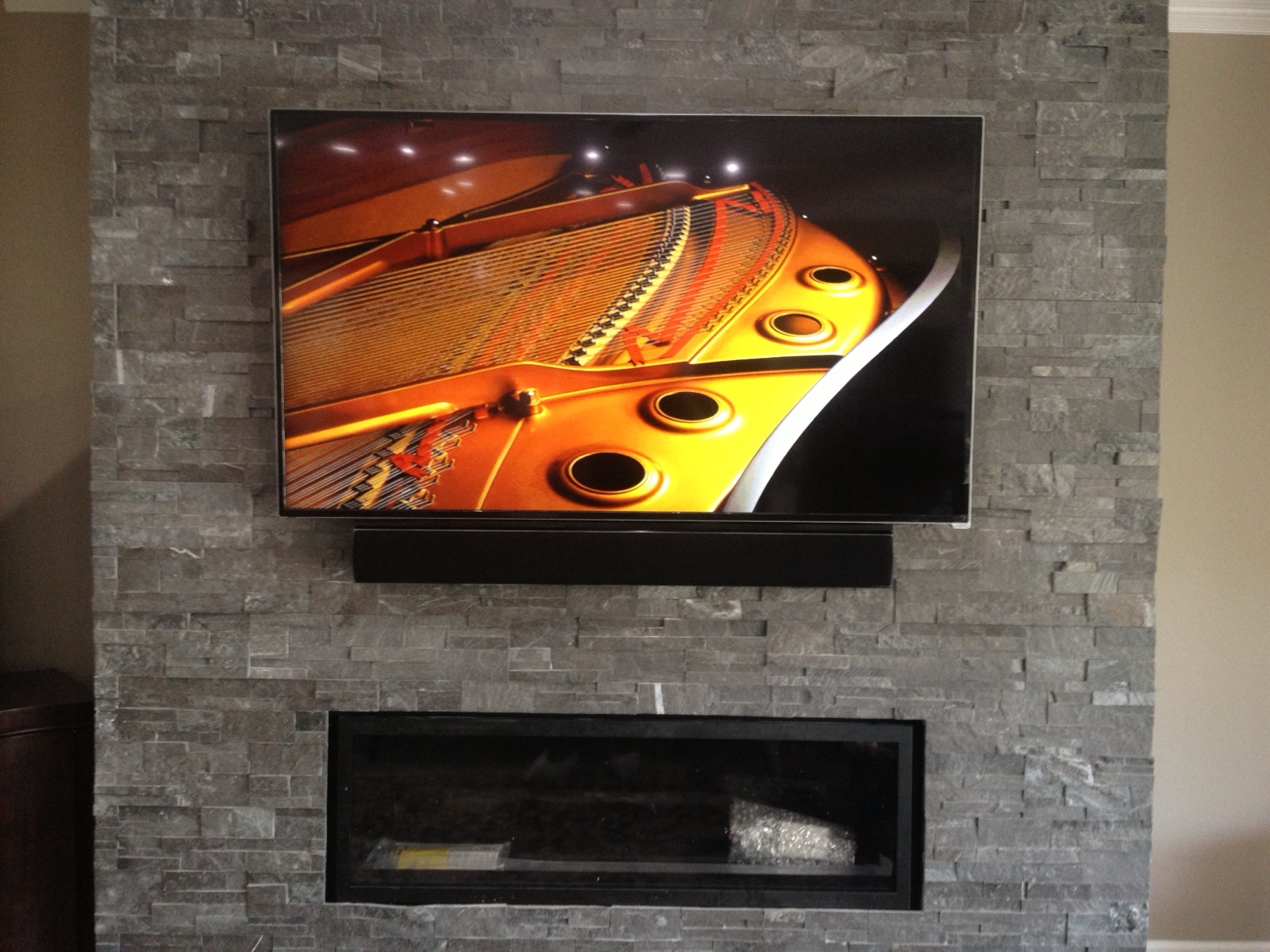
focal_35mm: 35
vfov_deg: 40.7
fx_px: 1284
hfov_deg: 52.6
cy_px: 476
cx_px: 635
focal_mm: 4.28
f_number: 2.4
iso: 125
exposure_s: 1/20
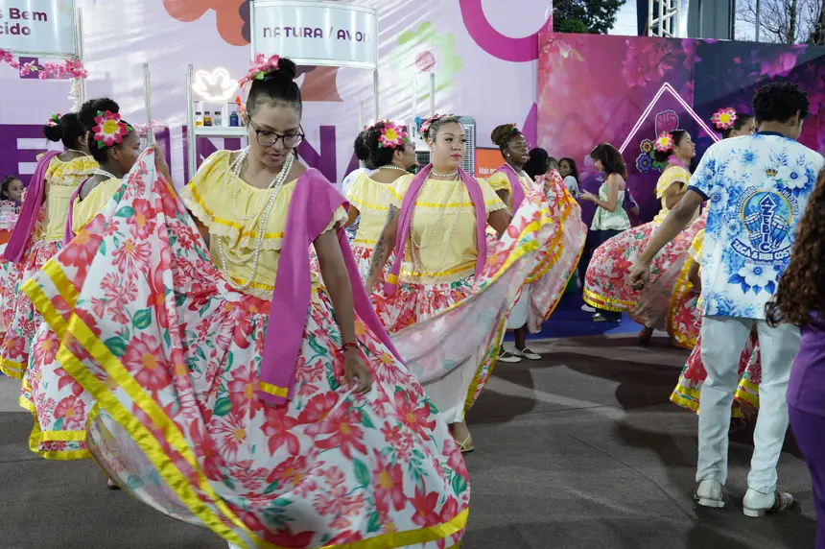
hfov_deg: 53.2
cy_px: 274
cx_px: 412
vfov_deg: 36.8
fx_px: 824
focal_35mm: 36
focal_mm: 24
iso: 2500
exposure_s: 1/125
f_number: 2.8
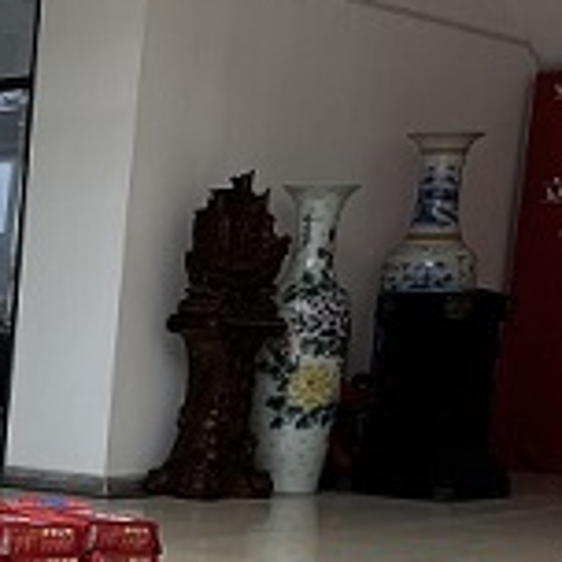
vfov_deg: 18.4
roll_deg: -1.4
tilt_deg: -9.5
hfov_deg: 15.8
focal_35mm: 91
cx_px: -503
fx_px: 1671
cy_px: 599
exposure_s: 1/50
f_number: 1.6
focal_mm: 5.96
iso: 80
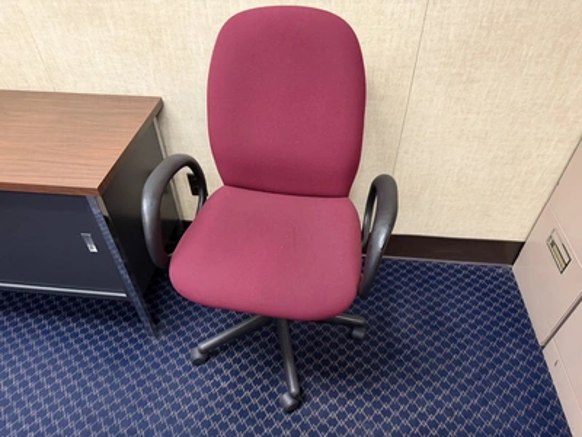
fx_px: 404
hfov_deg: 71.6
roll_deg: +1.1
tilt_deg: -42.2
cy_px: 218
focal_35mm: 24
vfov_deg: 56.8
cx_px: 291
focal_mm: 6.76
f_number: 1.78
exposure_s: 1/40
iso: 640
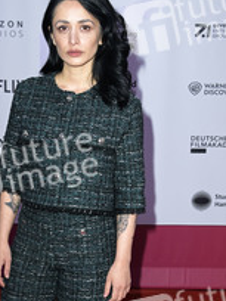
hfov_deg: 17.7
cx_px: 65
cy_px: 242
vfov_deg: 23.2
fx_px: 723
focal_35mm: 83
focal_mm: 44
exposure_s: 1/250
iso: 250
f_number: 5.6
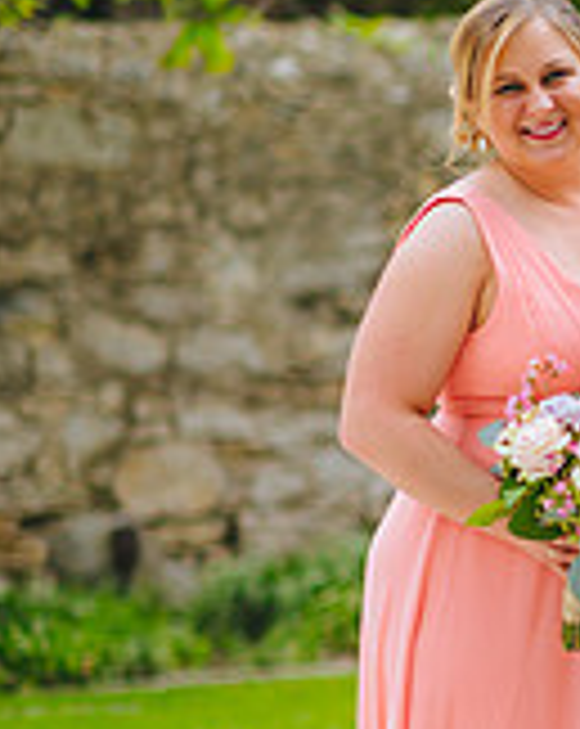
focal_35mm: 286
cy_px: 544
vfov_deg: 6.8
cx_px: 1218
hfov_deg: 5.3
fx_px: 6154
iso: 200
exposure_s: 1/2000
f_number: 1.8
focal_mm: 85
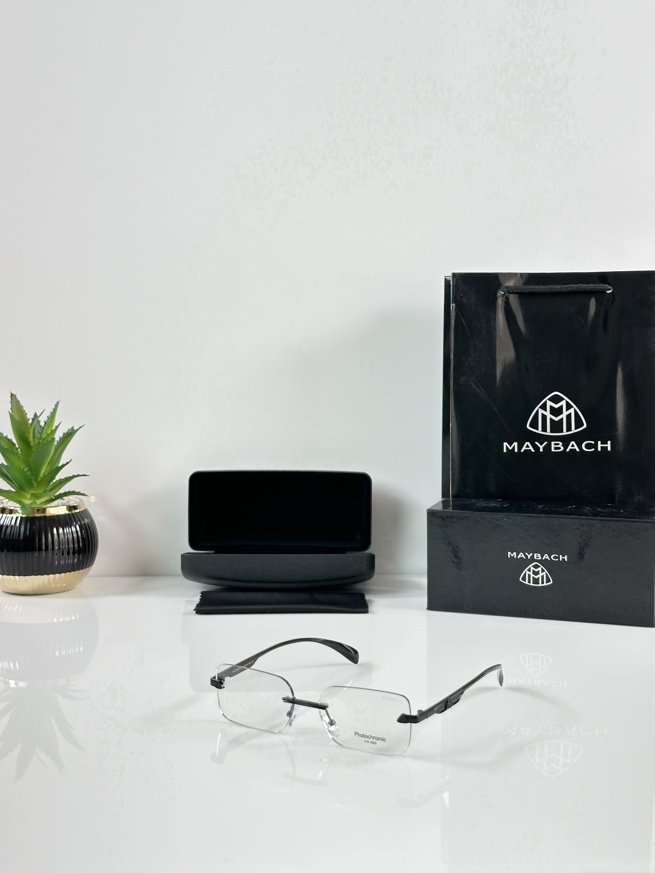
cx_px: 328
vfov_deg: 39.7
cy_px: 436
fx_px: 1211
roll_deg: -0.1
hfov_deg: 30.3
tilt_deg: -5.4
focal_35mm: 48
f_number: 1.78
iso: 64
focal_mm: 6.86
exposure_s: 1/100
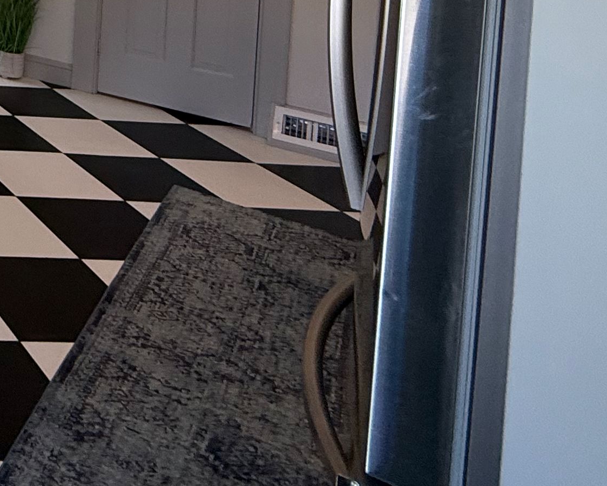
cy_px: -192
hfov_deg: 24.4
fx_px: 881
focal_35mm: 49
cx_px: -401
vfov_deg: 25.3
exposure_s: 1/120
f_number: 2.2
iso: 125
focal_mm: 2.22
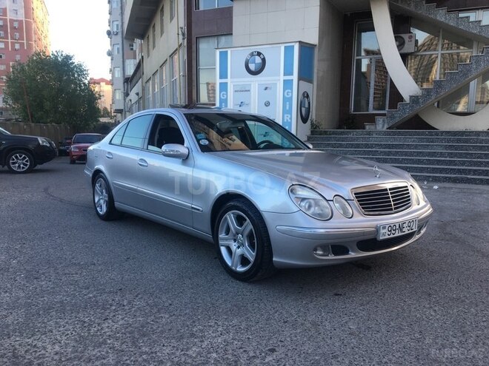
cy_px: 183
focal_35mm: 29
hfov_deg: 61.7
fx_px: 410
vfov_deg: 48.2
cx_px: 244
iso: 25
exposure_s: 1/100
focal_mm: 4.15
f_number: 2.2
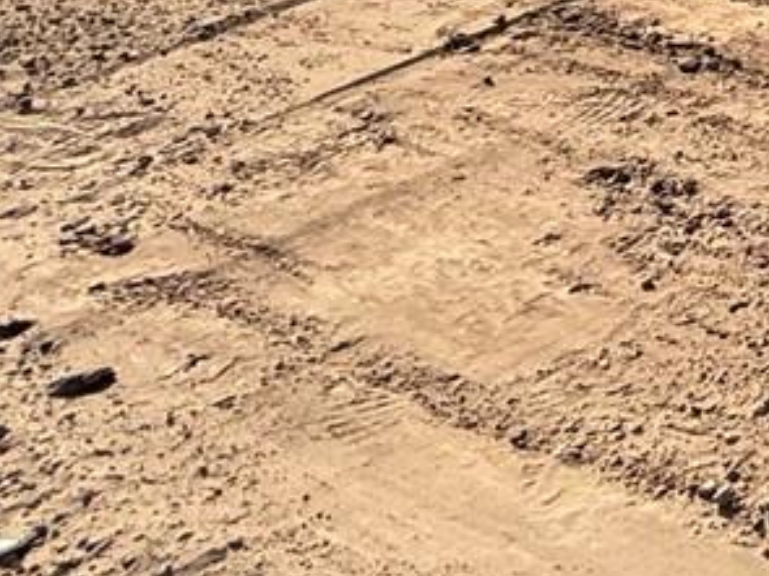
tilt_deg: -5.7
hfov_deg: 18.0
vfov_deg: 15.9
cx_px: 1520
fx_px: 1688
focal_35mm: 76
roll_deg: +0.6
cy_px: -513
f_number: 2.2
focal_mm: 2.22
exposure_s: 1/1795
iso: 80
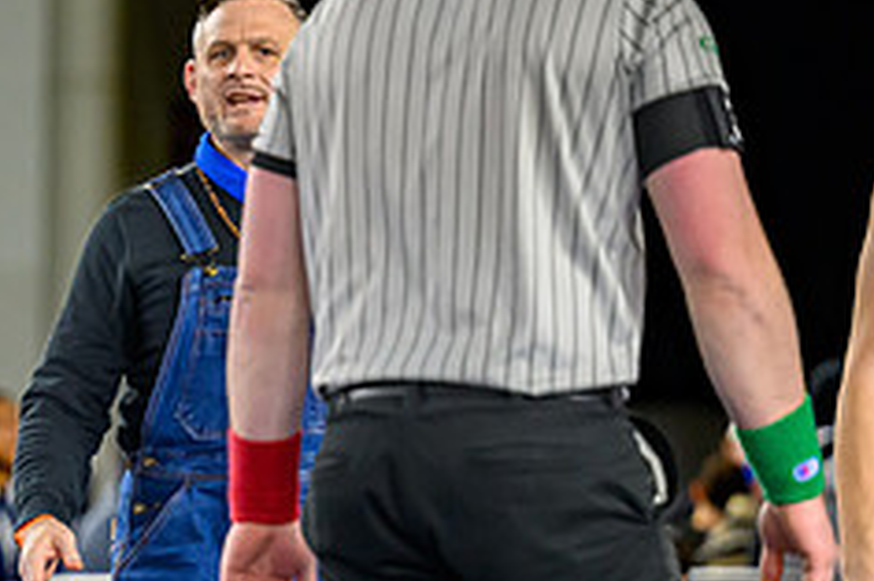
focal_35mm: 426
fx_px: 10335
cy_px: 413
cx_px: -229
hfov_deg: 4.8
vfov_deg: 3.2
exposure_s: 1/800
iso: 2500
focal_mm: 135
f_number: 2.8
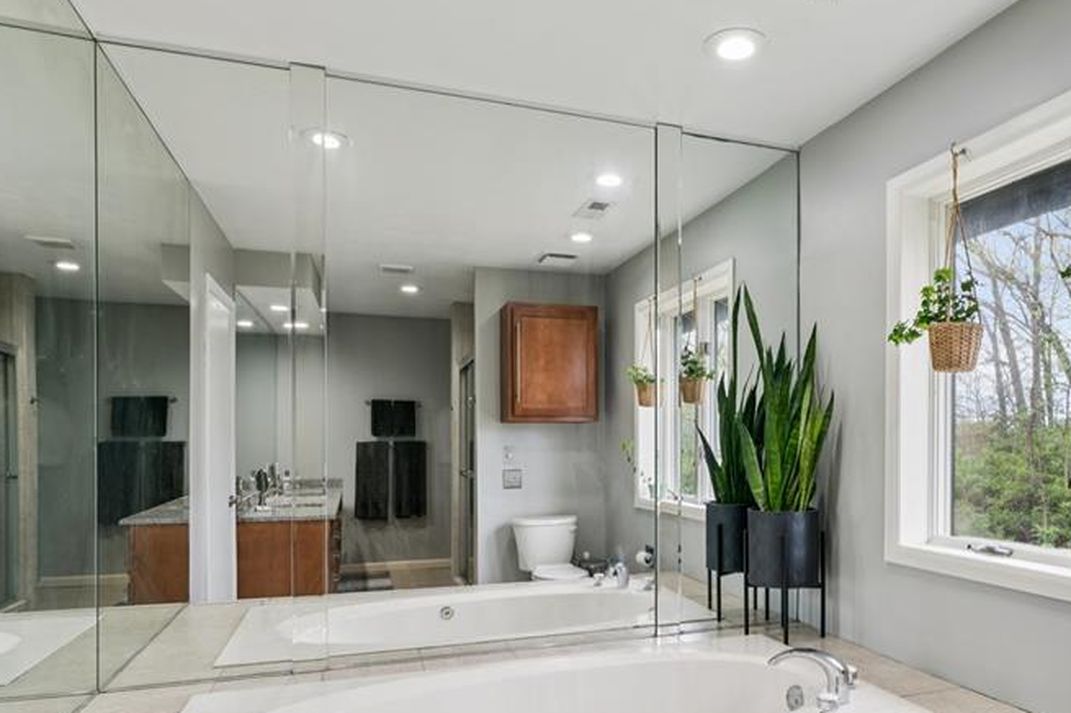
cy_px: 458
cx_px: 646
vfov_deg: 50.3
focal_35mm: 25
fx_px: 748
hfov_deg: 70.4
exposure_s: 1/6
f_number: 13
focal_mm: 16.1
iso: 200
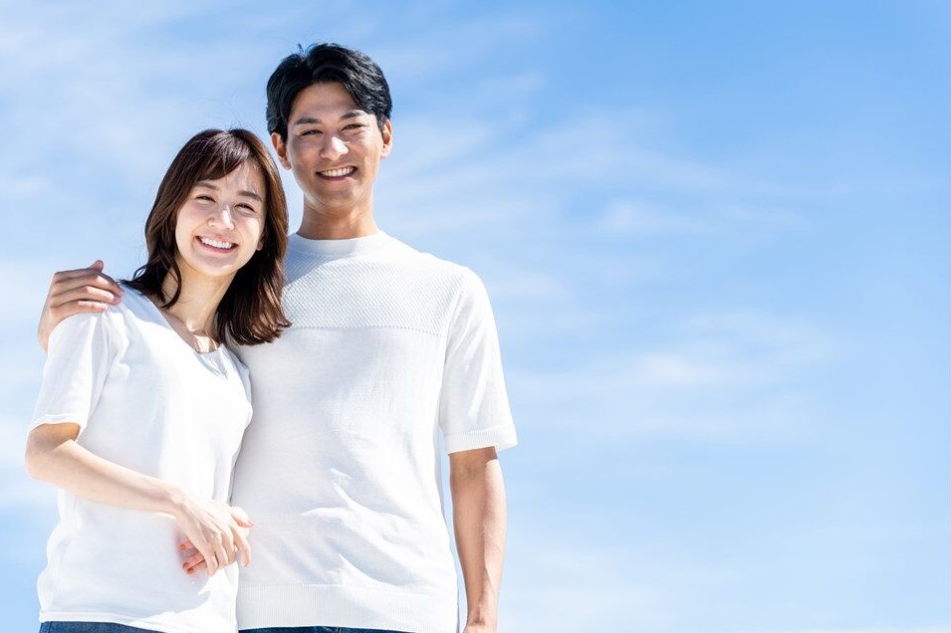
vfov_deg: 15.3
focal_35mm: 89
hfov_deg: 22.9
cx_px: 456
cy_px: 312
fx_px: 2350
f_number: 2.8
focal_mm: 85
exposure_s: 1/4000
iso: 500
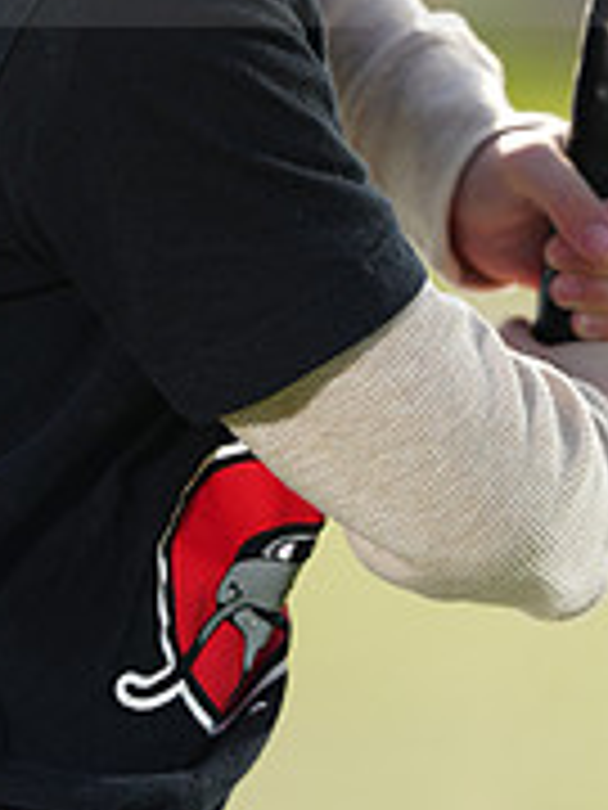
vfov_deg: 3.2
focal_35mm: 620
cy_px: -117
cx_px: 268
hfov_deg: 2.4
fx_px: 14520
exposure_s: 1/250
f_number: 4.5
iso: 64
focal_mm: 200
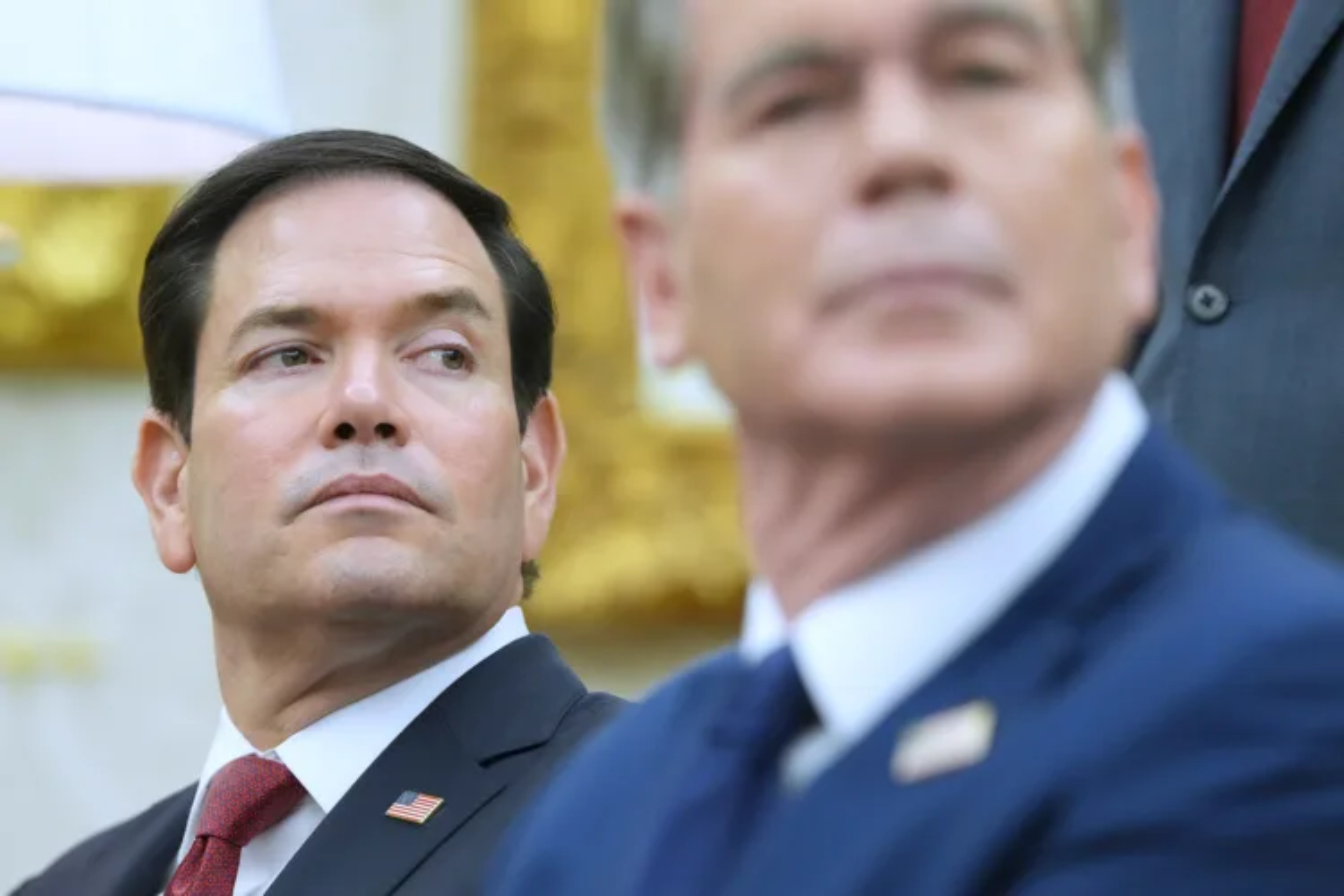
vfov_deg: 6.9
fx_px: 7466
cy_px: 448
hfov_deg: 10.3
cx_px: 672
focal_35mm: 200
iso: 5000
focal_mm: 200
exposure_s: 1/500
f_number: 4
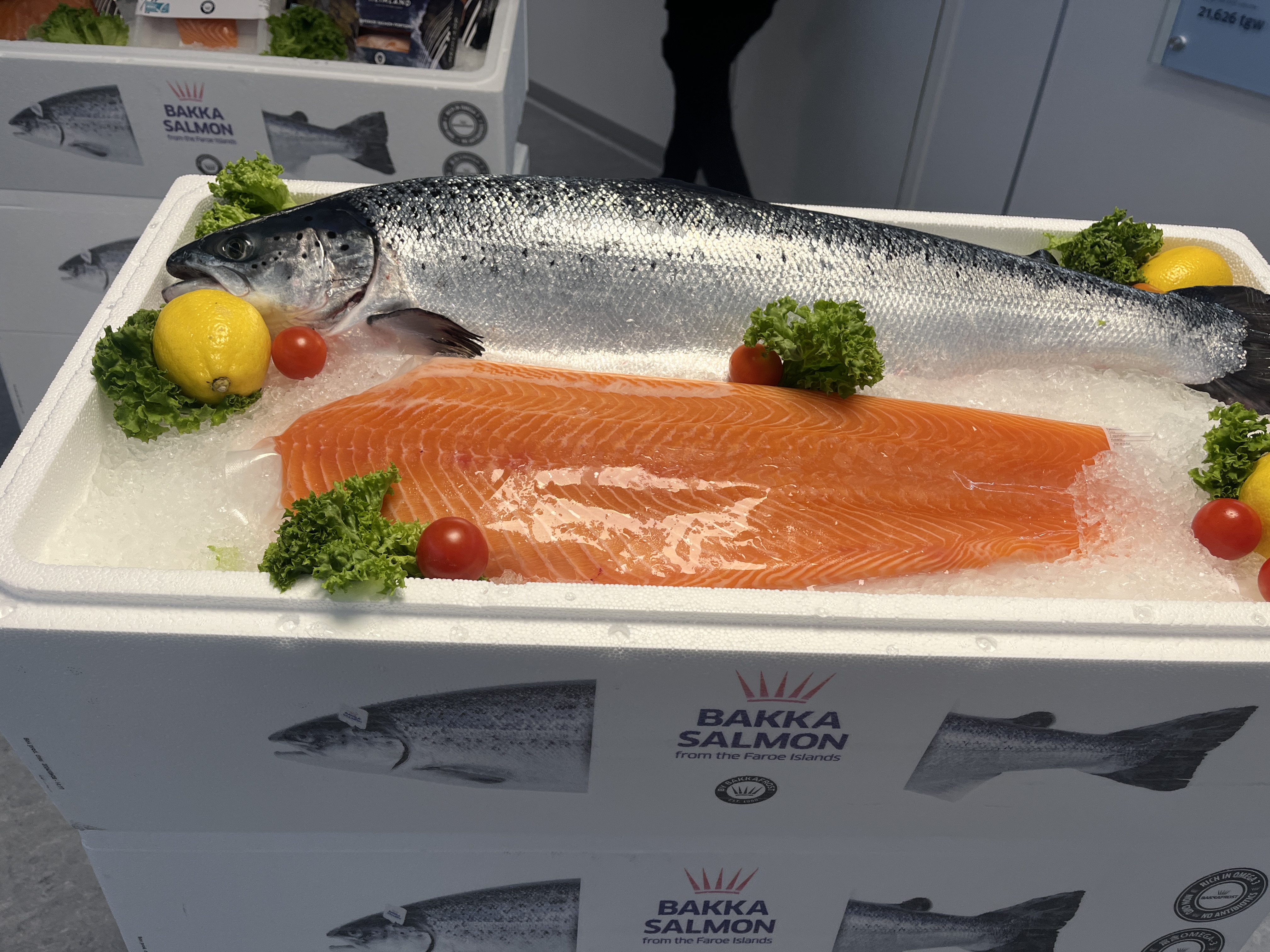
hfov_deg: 67.3
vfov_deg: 53.1
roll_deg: -5.5
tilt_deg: -34.5
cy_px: 476
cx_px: 635
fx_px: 954
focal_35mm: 26
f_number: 1.6
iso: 40
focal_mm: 5.1
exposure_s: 1/96
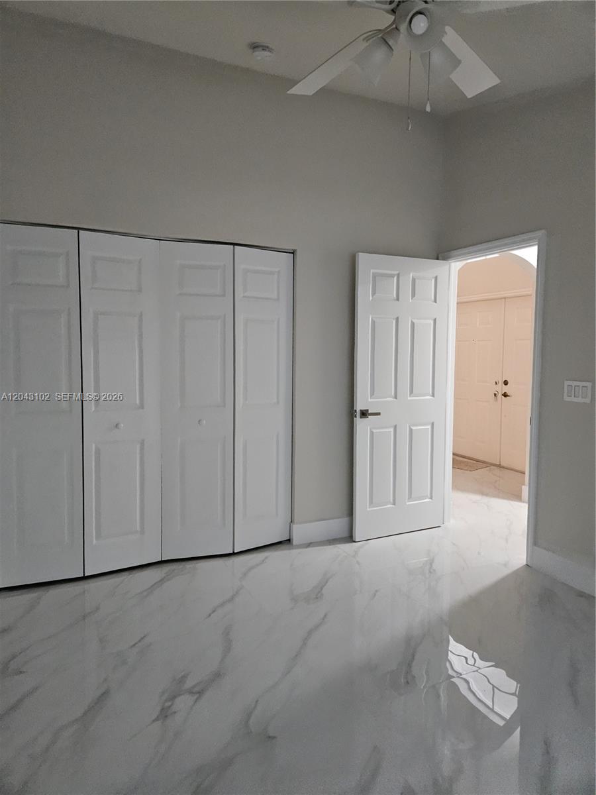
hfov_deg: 58.9
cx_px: 298
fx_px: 528
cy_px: 398
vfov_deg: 73.9
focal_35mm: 23
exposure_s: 1/120
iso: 1600
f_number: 1.8
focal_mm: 5.4
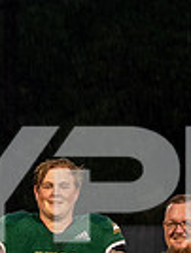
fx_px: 2743
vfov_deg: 5.3
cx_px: 36
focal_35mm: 374
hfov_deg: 4.0
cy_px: 319
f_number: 4.5
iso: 800
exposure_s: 1/125
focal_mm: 116
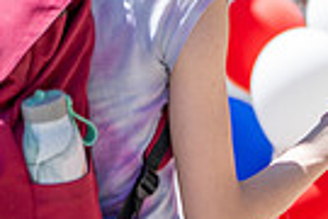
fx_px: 3079
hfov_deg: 6.0
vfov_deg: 4.1
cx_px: 468
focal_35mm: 338
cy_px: 139
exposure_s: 1/800
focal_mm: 70
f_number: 2.8
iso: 80
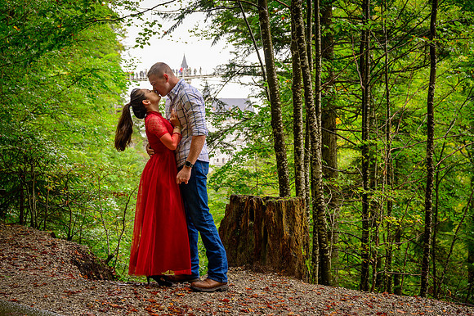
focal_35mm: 48
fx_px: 632
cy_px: 158
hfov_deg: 41.1
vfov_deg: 28.0
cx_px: 237
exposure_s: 1/125
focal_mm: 48
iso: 400
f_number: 4.5
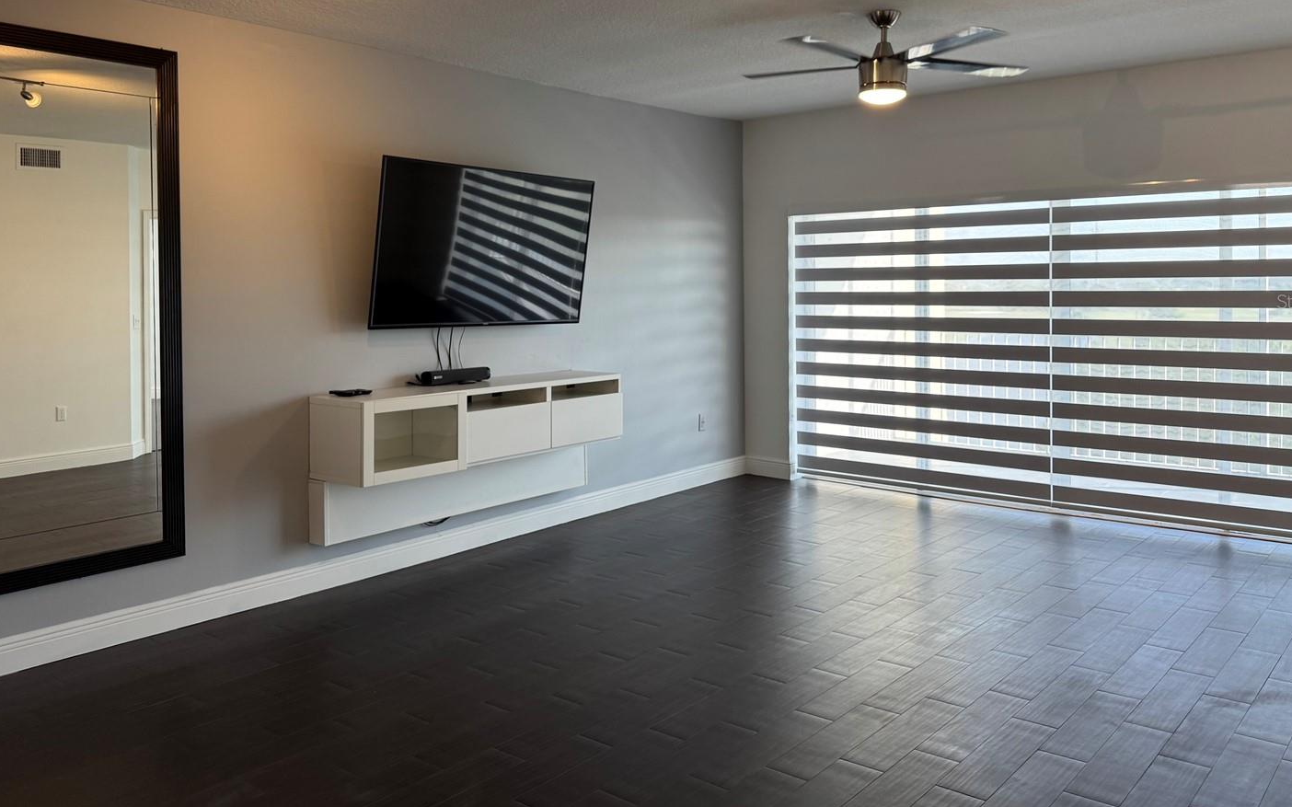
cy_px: 301
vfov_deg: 42.8
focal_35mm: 29
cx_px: 628
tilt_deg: -2.0
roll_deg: +0.5
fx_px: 1021
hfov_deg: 64.6
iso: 125
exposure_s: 1/120
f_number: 1.78
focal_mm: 6.76
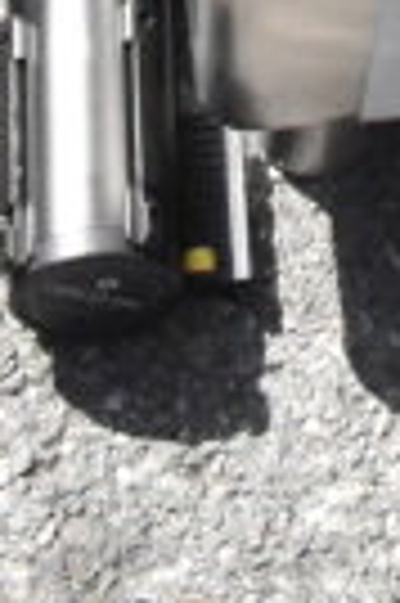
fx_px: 3599
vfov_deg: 7.8
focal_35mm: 215
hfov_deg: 6.0
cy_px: -1411
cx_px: 1025
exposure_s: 1/1600
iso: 6400
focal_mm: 21
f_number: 20
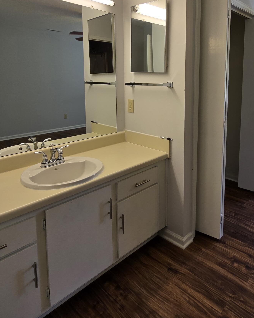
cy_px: 106
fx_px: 216
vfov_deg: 70.5
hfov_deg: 59.8
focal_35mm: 23
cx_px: 163
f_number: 2.2
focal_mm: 2.2
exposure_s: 1/120
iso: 50
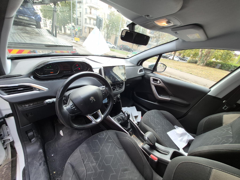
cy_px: 90
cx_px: 120
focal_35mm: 13
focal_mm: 1.74
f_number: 2.2
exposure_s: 1/100
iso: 50
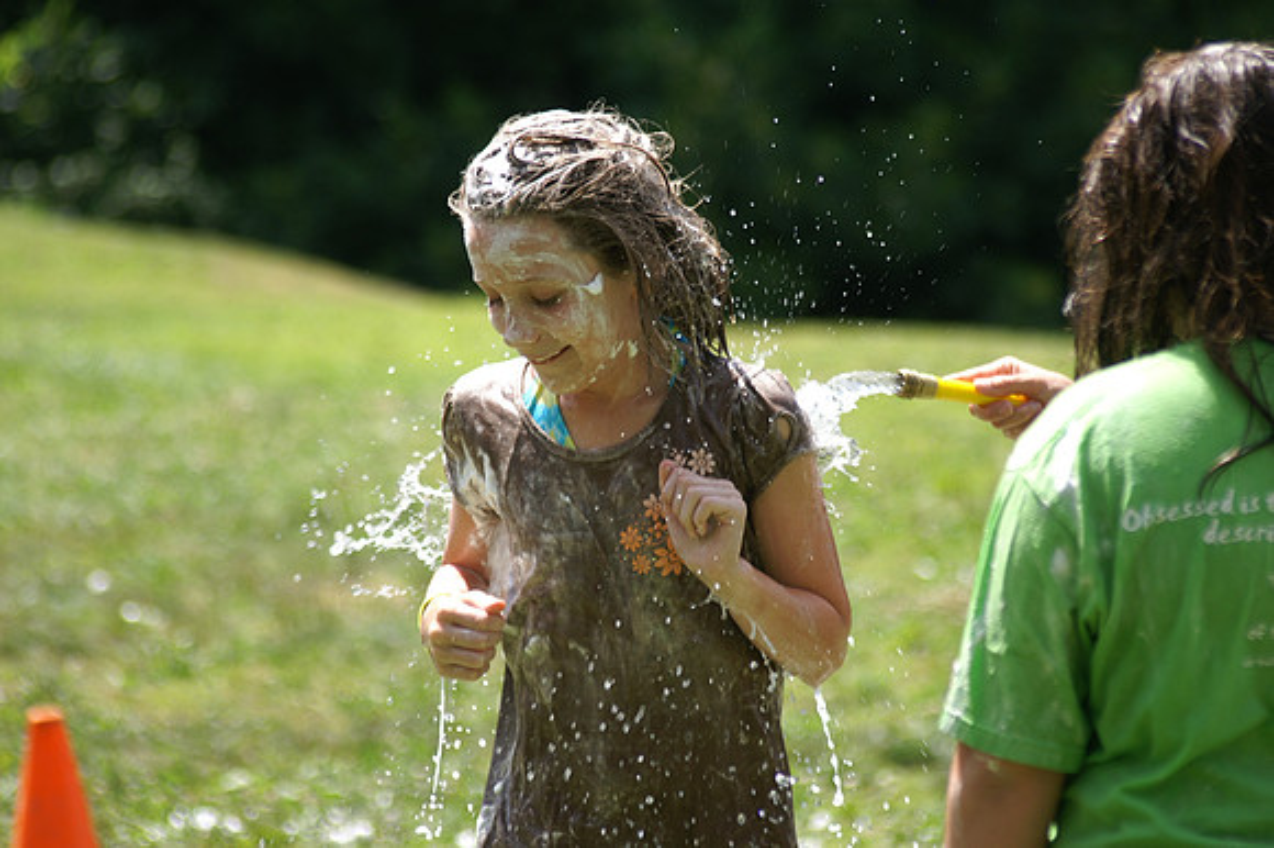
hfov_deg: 10.2
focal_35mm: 202
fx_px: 7162
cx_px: 637
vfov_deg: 6.8
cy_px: 424
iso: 100
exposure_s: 1/500
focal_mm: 135
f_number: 4.5
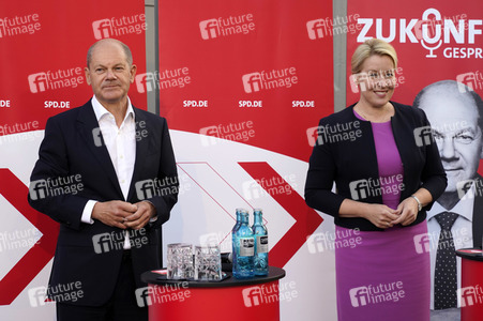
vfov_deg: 20.3
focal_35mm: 67
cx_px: 242
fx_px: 898
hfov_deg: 30.1
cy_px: 160
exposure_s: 1/320
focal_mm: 67
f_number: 5
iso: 640
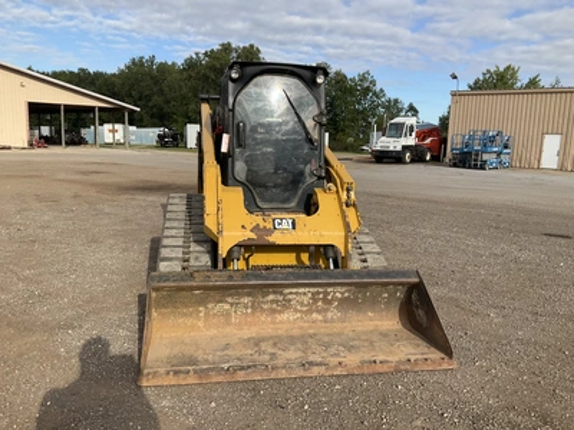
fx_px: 481
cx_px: 287
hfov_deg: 61.7
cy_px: 215
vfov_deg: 48.2
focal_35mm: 29
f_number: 1.8
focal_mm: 3
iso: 25
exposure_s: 1/1342
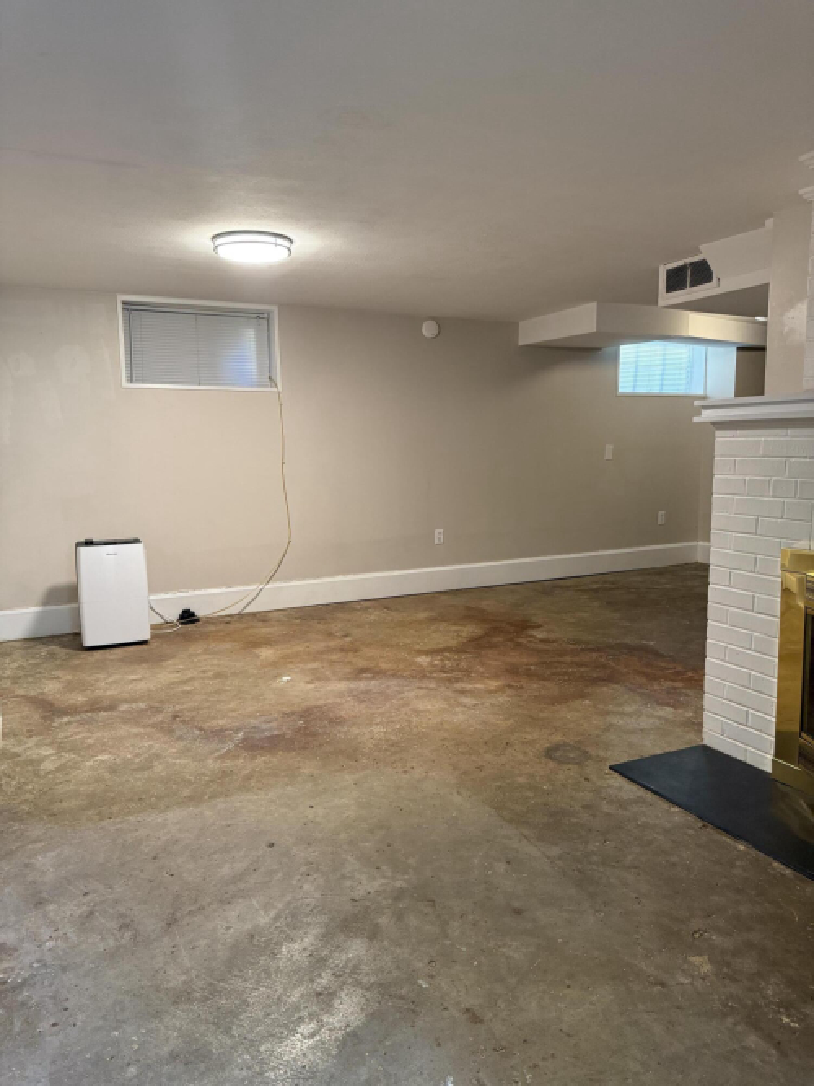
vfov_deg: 71.6
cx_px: 407
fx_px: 753
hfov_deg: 56.8
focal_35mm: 24
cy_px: 543
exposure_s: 1/60
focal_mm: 6.76
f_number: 1.78
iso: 400
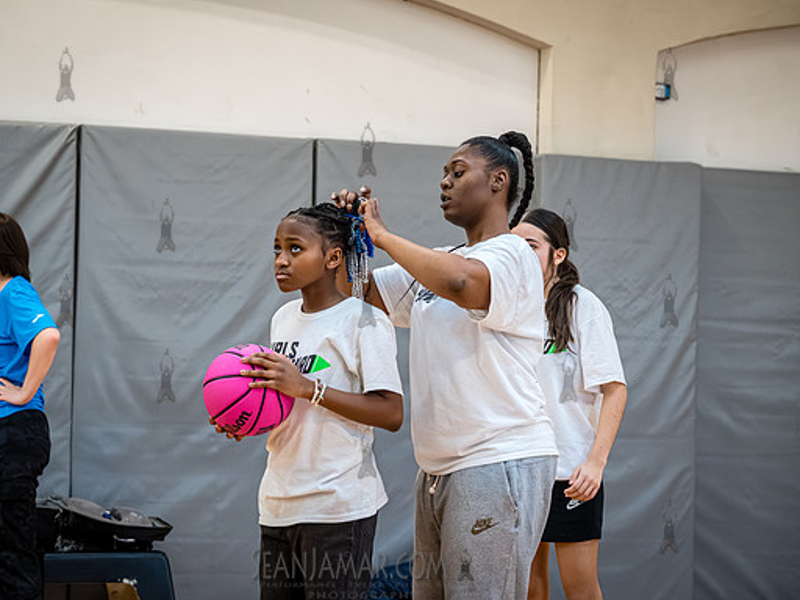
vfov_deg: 13.5
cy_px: 300
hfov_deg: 17.9
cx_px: 366
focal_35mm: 110
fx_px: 2542
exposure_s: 1/1000
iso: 8000
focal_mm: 101
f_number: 4.5
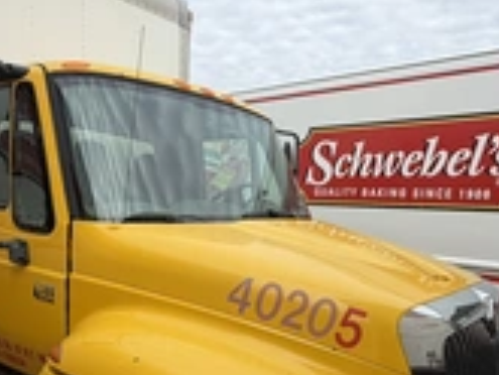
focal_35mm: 34
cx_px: 203
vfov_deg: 40.7
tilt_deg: -11.1
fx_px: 490
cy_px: 278
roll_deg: -1.5
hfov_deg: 53.6
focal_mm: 2.22
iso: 32
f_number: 2.2
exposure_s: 1/770
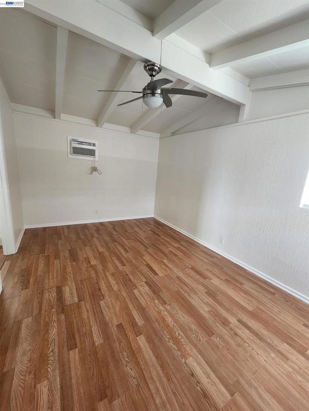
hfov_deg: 89.9
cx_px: 154
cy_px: 206
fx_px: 155
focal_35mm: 13
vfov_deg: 106.2
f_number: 2.2
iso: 400
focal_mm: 2.2
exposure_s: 1/30
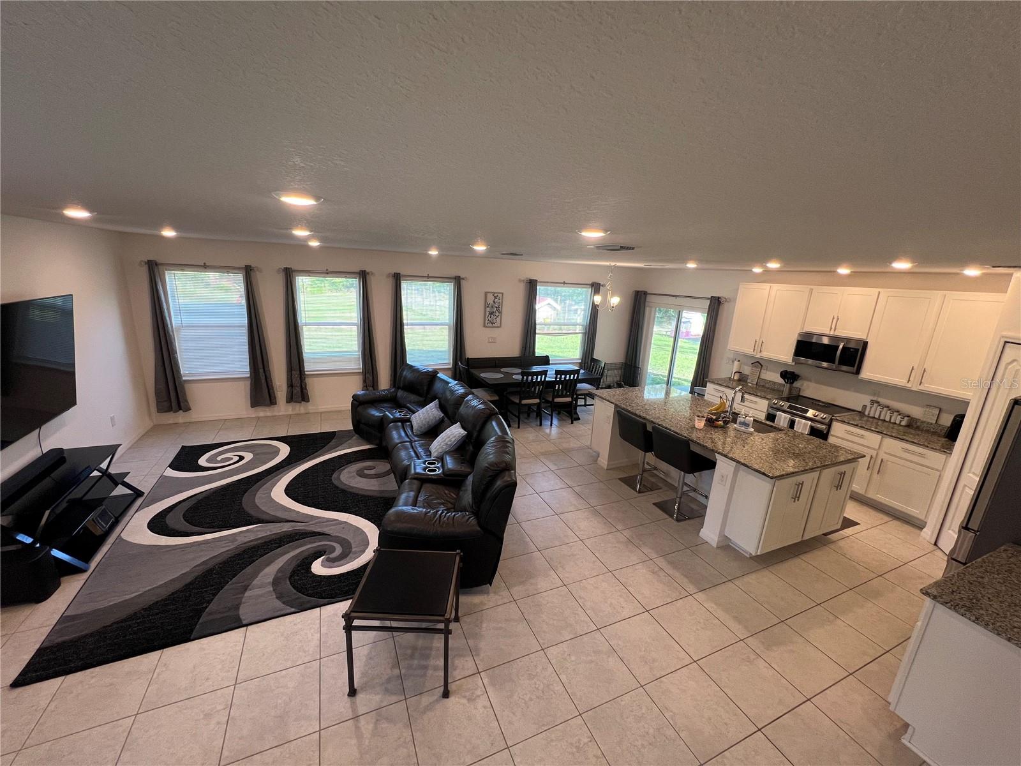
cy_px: 383
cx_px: 510
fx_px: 383
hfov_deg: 106.2
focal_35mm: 13
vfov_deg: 89.9
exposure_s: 1/120
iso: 125
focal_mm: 1.57
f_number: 1.8
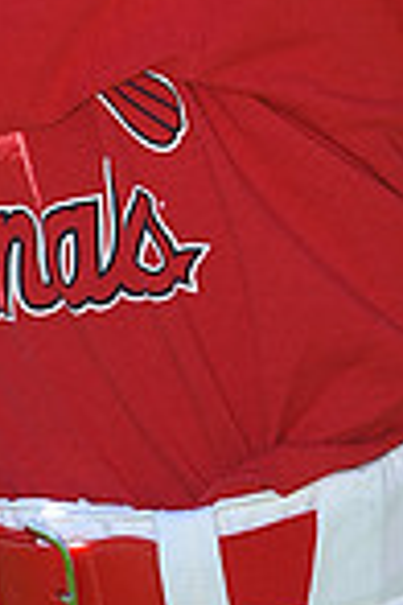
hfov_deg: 1.7
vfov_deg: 2.6
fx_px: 13214
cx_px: 82
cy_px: -354
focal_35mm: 787
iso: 200
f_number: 4.5
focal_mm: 200
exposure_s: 1/800
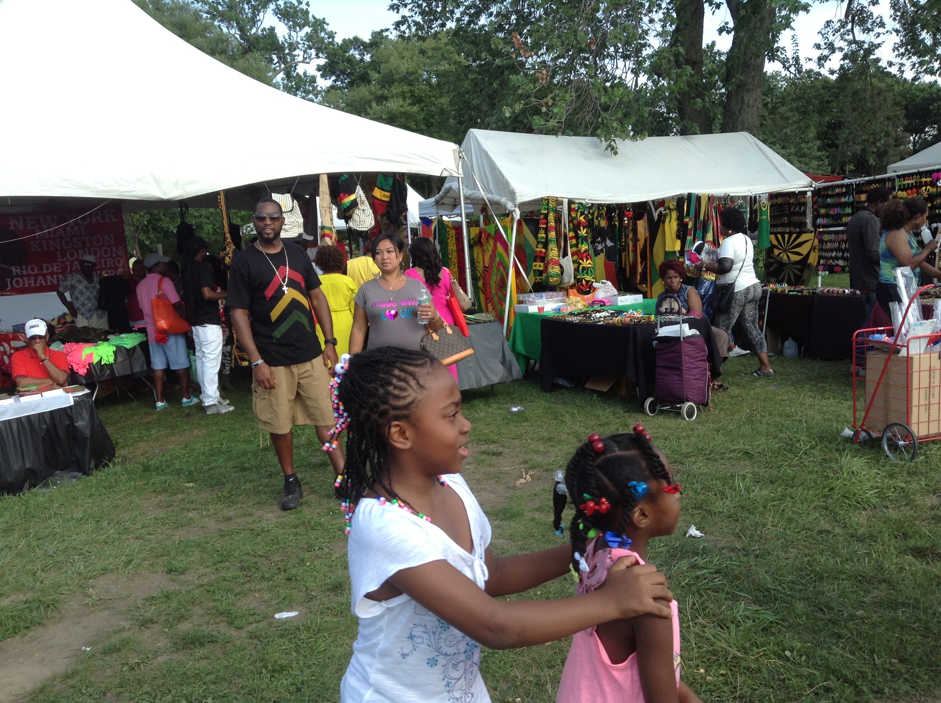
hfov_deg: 55.4
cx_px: 470
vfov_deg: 42.8
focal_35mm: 33
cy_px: 352
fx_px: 896
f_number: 2.4
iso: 32
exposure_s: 1/389
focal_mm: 3.3
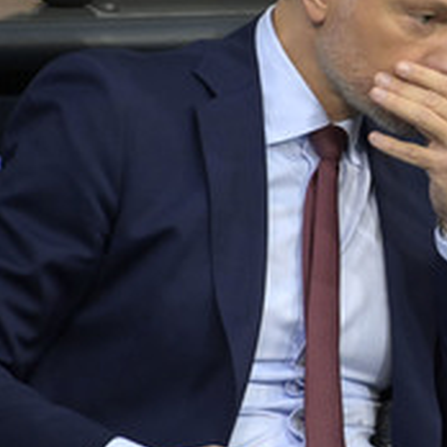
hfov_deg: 1.7
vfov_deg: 1.7
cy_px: 188
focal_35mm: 1054
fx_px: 15398
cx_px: 495
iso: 10000
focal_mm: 480
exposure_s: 1/320
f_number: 5.6
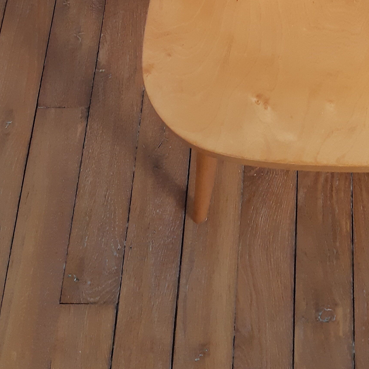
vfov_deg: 24.7
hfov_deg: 26.9
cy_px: -91
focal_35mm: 62
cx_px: 323
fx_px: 748
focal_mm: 3.93
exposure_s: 1/50
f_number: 1.7
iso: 200
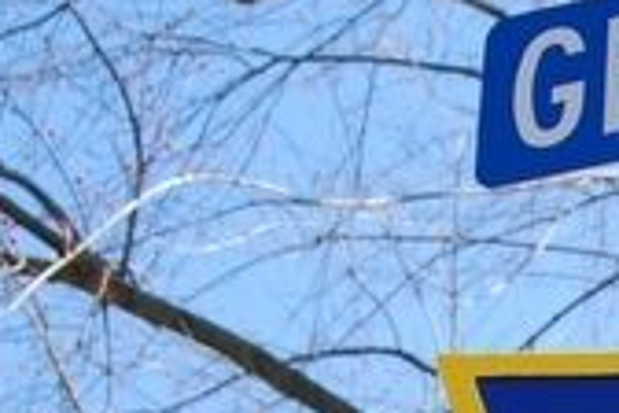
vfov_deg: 7.9
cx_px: 844
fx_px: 2826
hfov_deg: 12.1
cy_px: 892
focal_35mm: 164
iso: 100
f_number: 5.6
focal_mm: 23
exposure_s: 1/125
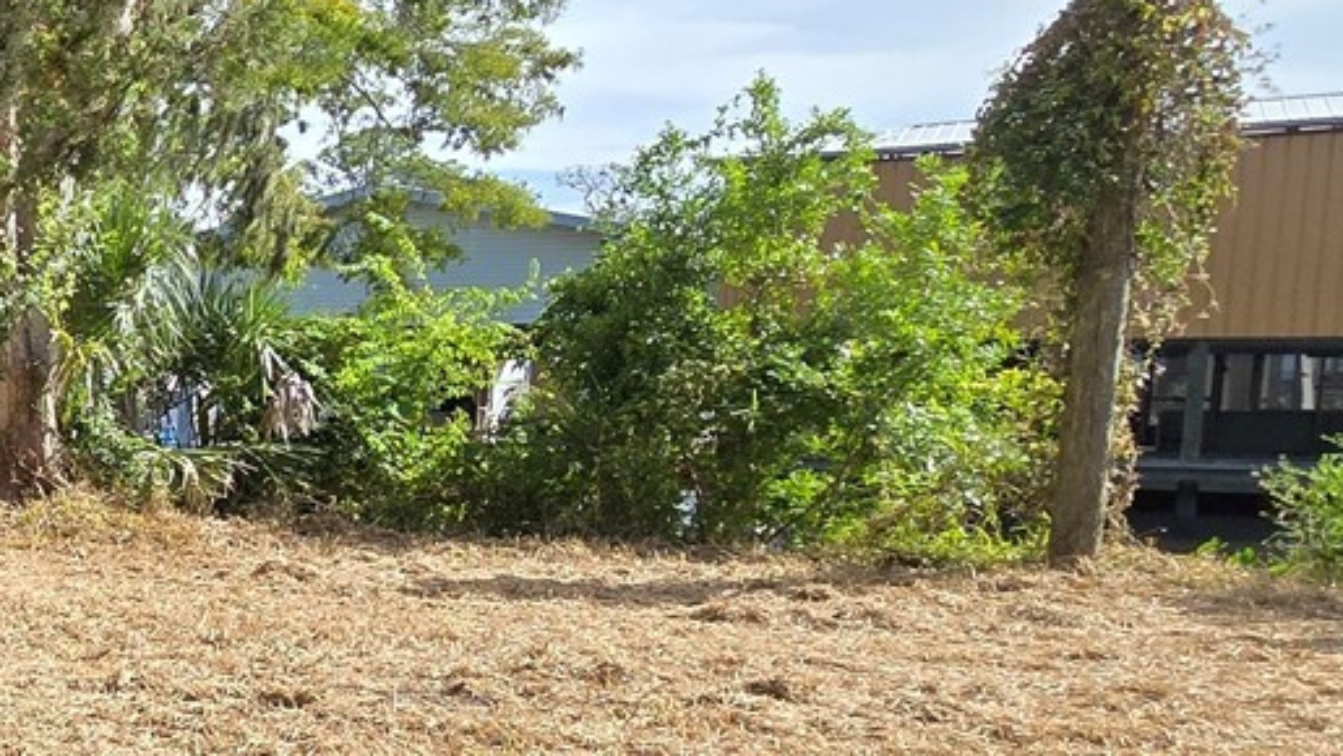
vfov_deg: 26.9
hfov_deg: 30.8
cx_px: -563
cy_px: 527
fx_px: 1567
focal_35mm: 44
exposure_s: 1/1358
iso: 50
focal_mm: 2.2
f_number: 2.2
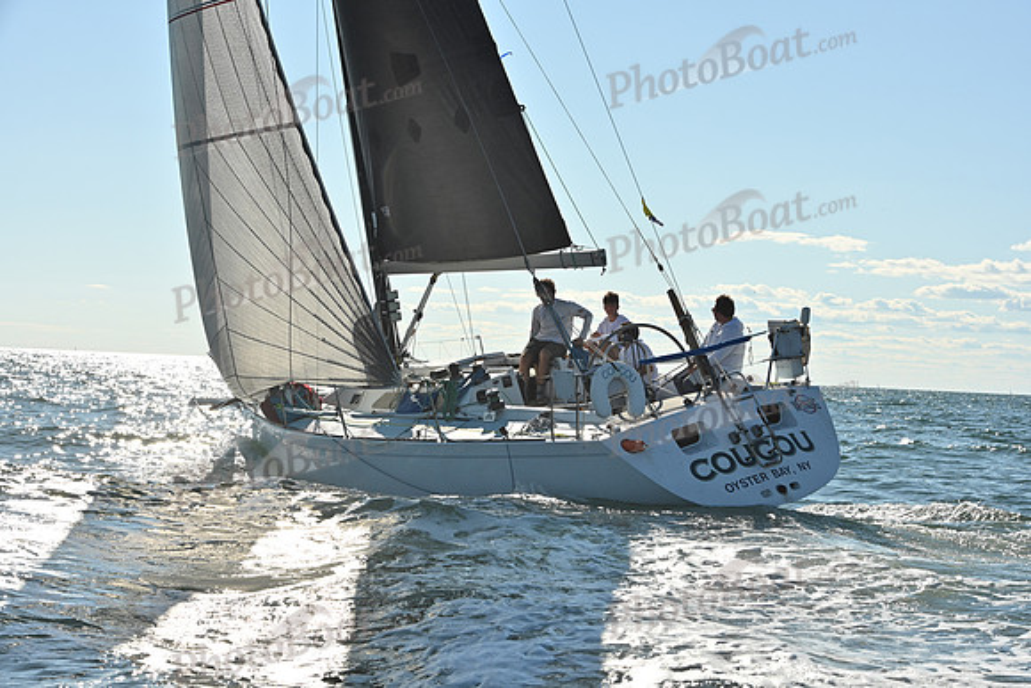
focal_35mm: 70
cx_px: 516
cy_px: 344
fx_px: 2005
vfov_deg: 19.5
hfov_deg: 28.8
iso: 320
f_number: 10
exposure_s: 1/1250
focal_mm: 70
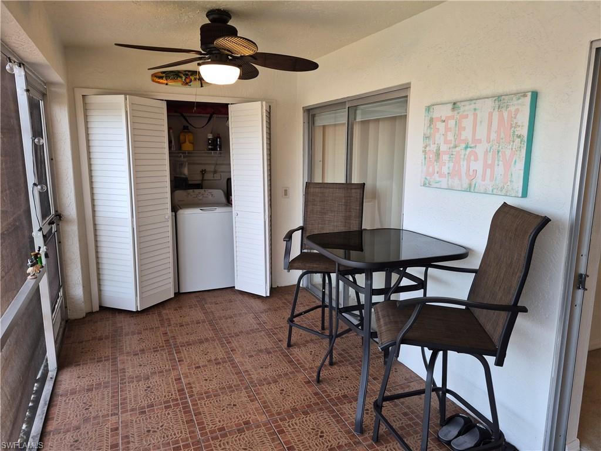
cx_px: 300
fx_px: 399
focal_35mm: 23
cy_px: 226
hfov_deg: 73.9
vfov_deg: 58.9
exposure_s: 1/120
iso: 320
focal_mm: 5.4
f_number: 1.8
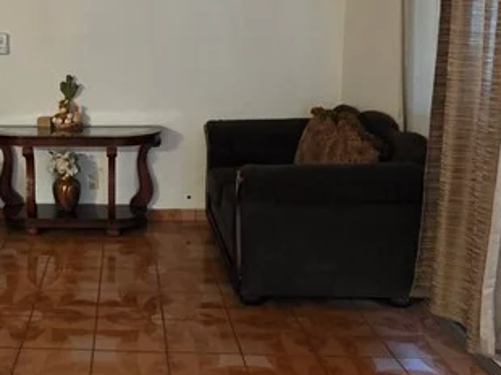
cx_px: 91
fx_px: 622
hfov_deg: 41.7
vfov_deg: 33.2
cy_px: 121
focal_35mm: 43
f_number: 1.9
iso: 1000
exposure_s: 1/60
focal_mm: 2.2
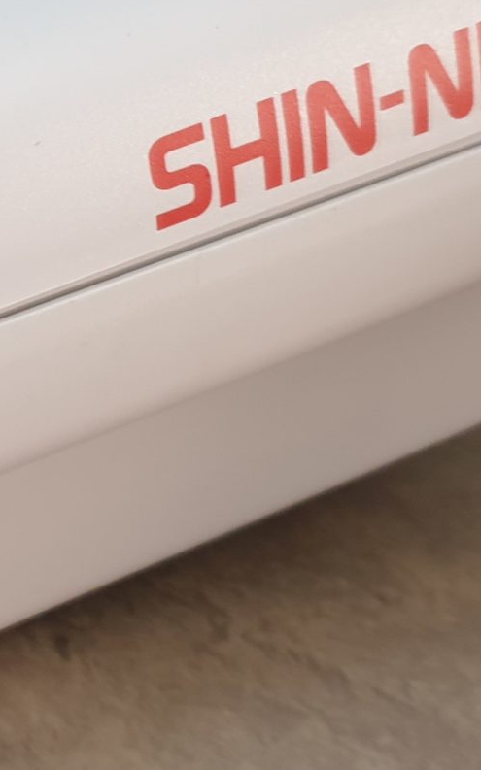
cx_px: -157
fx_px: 1868
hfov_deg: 14.0
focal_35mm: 89
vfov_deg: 23.1
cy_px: 198
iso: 100
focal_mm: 4.3
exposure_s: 1/50
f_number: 1.5
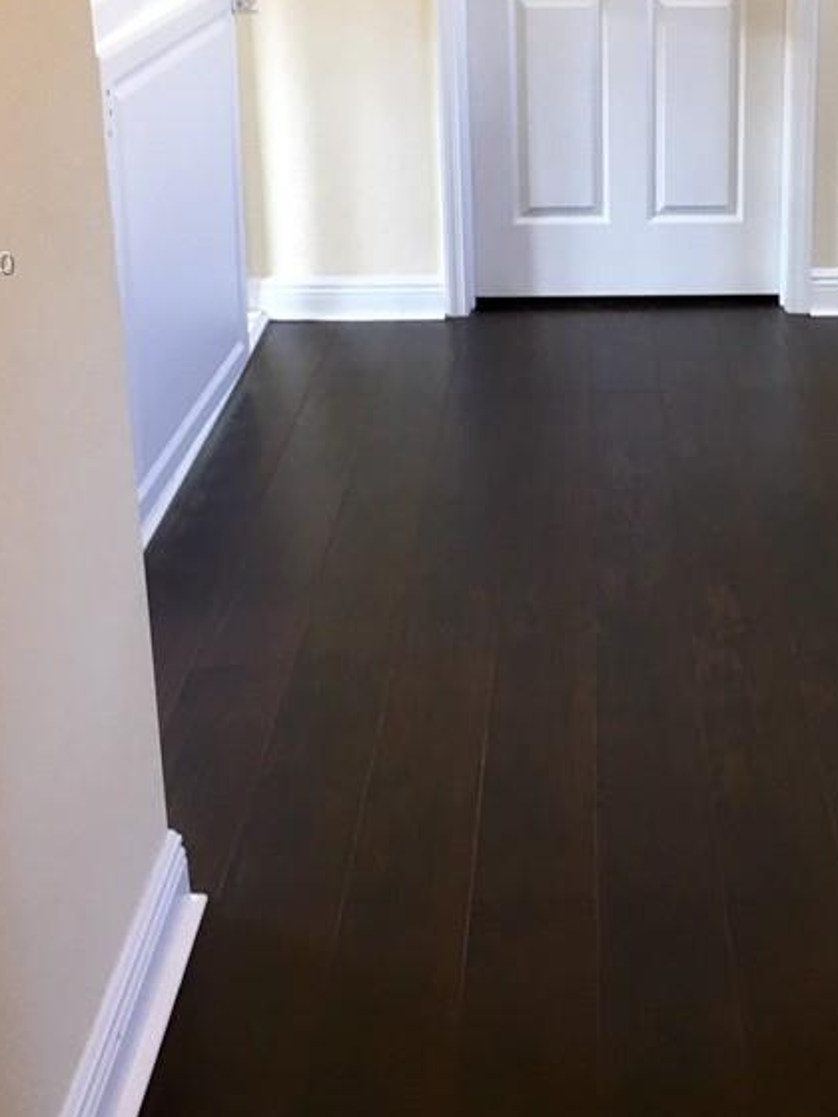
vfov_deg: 35.3
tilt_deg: -14.6
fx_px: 1711
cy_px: 265
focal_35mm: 53
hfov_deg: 27.2
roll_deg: +1.5
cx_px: 628
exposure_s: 1/30
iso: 64
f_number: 2.2
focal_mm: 4.15
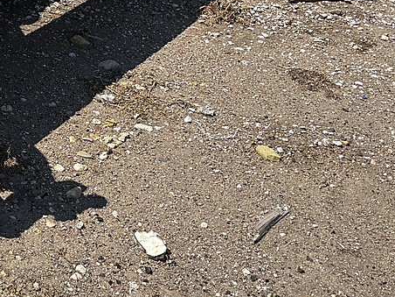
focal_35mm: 69
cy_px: -67
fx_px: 787
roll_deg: -2.3
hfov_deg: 24.8
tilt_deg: -13.5
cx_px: -105
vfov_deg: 19.9
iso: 50
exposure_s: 1/3021
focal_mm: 5.96
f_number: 1.6
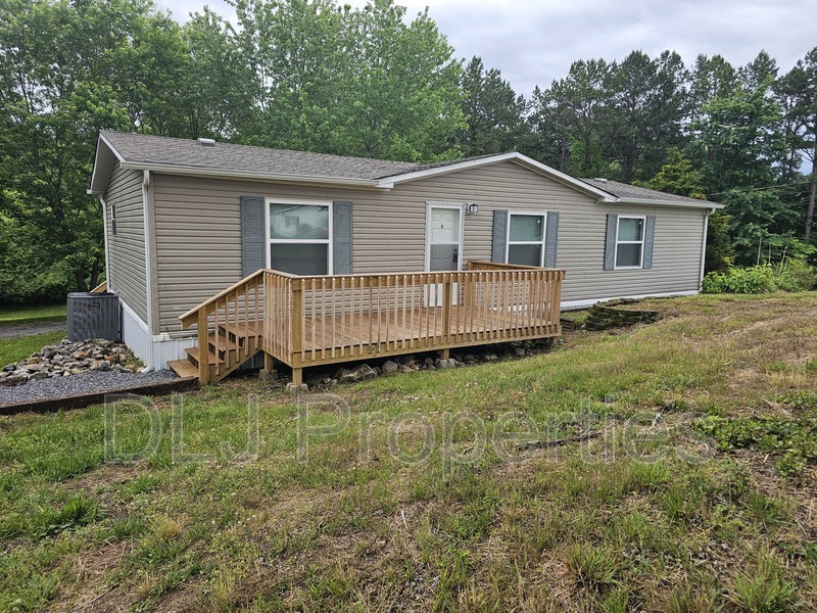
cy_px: 306
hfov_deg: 73.9
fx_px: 543
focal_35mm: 23
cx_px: 408
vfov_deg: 58.9
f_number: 1.7
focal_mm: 6.3
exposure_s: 1/430
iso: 20
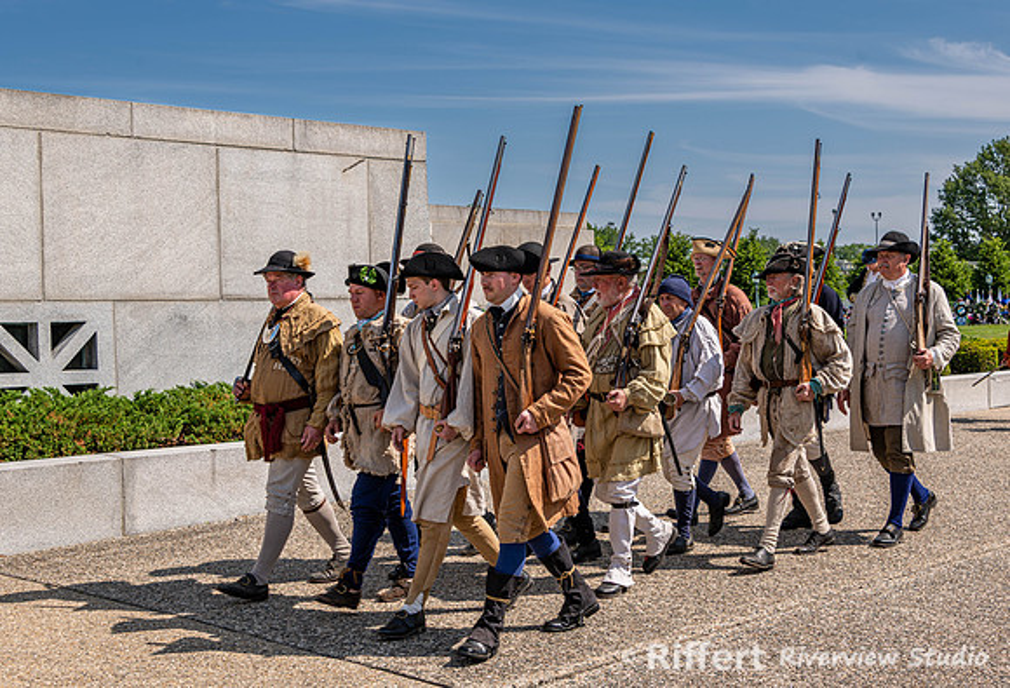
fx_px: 1388
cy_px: 335
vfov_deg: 27.8
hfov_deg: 39.9
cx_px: 545
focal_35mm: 49
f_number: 8
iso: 64
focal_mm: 45
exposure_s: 1/160
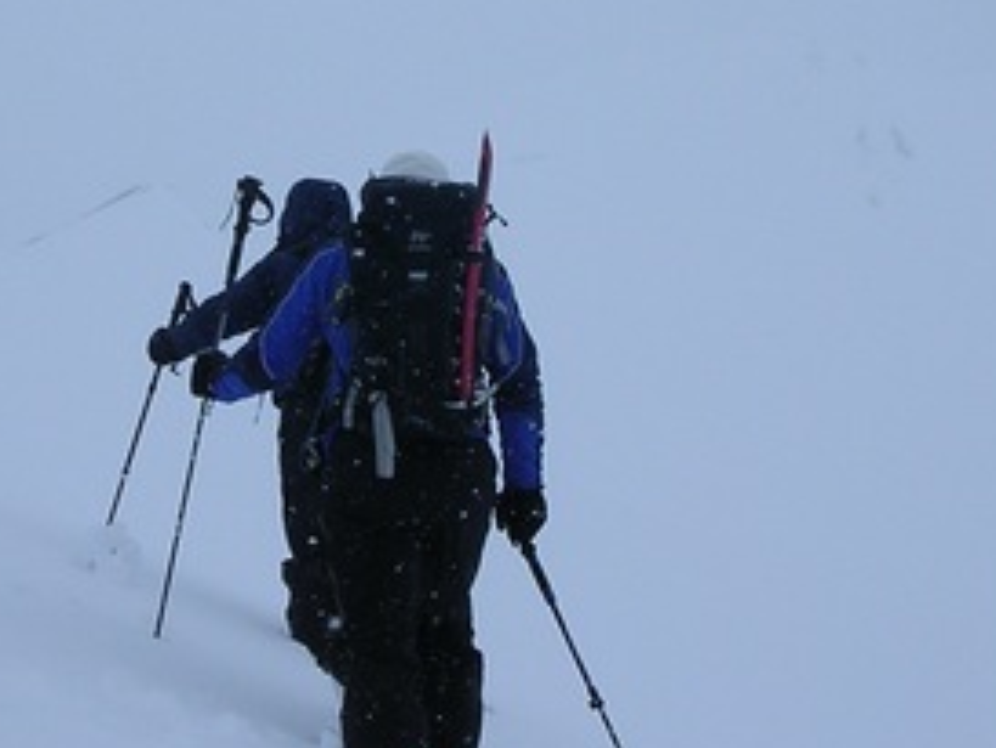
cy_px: 208
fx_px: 2562
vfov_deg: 16.5
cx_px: 350
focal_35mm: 89
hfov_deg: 21.9
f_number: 5.6
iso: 100
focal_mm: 5.8
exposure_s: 1/657
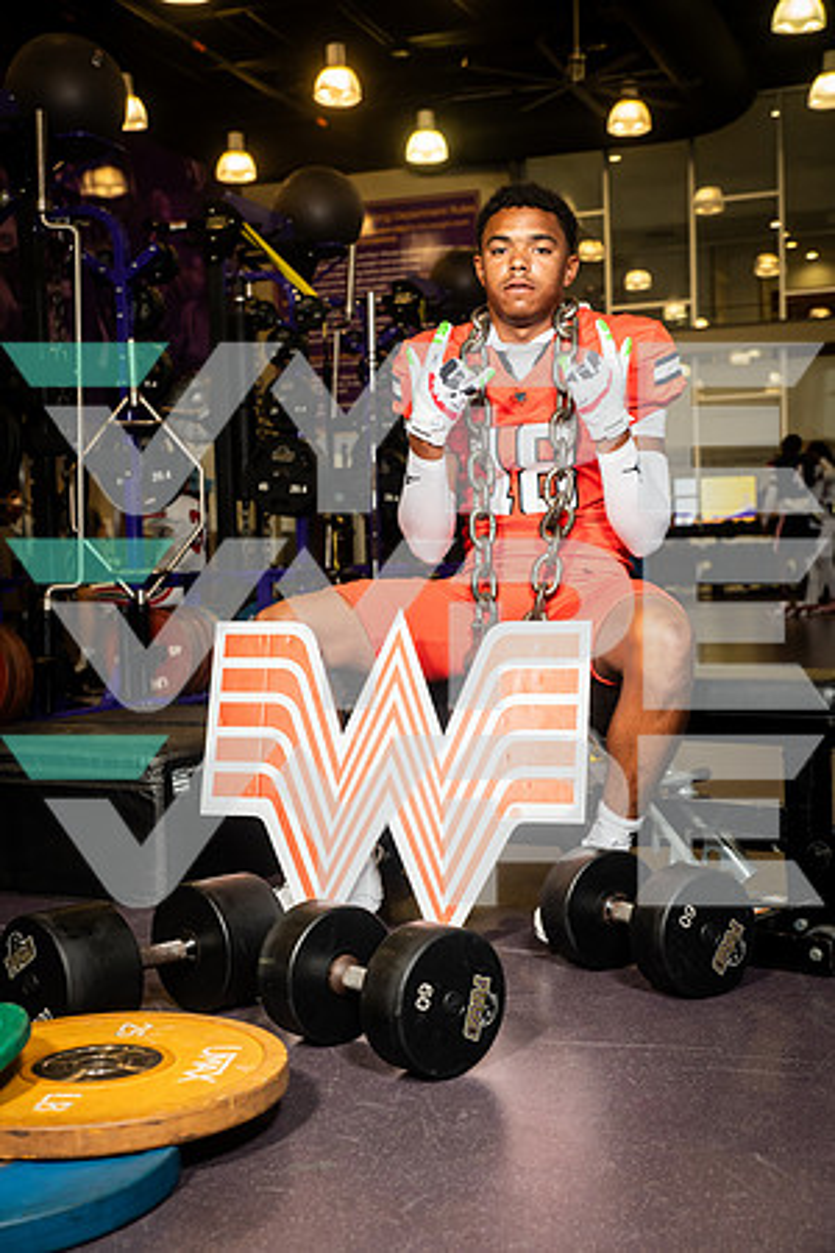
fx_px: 1670
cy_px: 626
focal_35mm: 48
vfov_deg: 41.1
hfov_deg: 28.1
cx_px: 418
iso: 500
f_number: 5.6
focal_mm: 48
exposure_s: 1/250
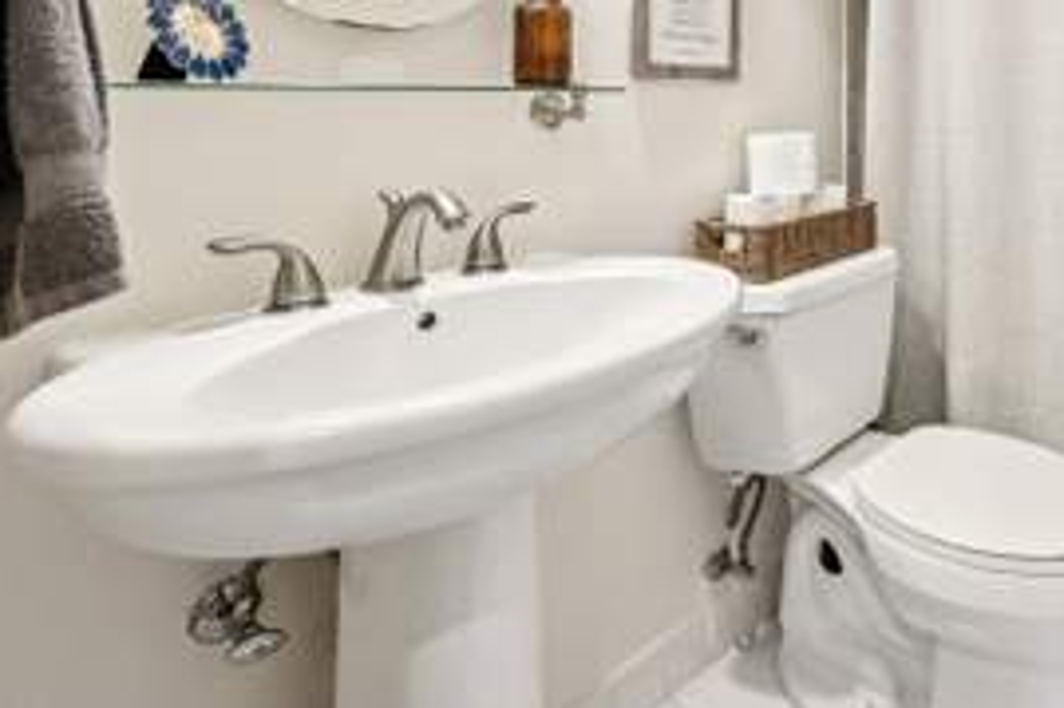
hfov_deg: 62.7
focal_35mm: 25
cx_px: 910
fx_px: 738
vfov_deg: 47.8
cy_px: 121
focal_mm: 14
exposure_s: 1/125
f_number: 8
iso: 2000
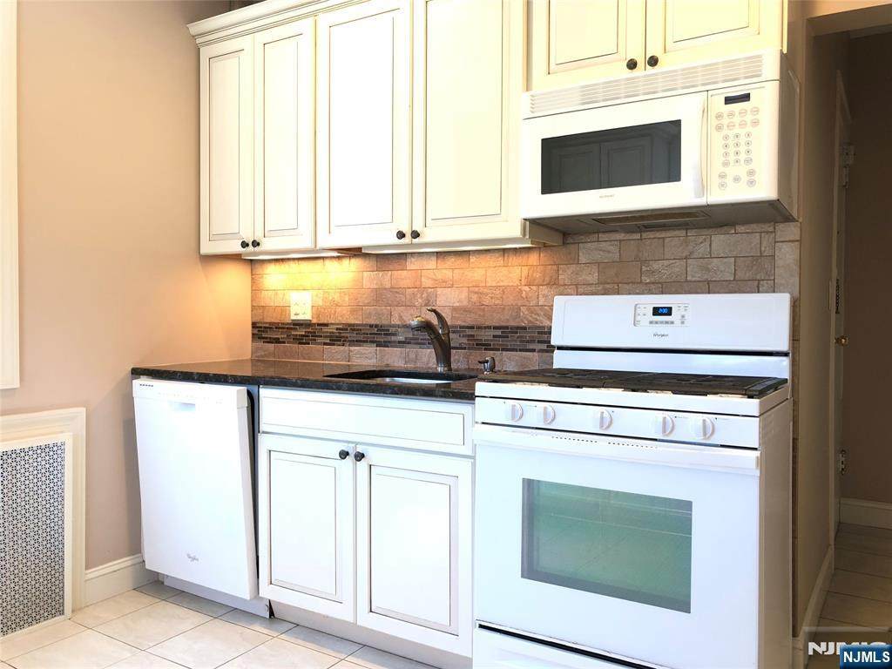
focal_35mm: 28
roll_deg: -0.5
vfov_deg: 49.7
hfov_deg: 63.4
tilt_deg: -1.8
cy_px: 334
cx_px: 446
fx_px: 722
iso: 40
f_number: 1.8
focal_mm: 3.99
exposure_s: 1/24
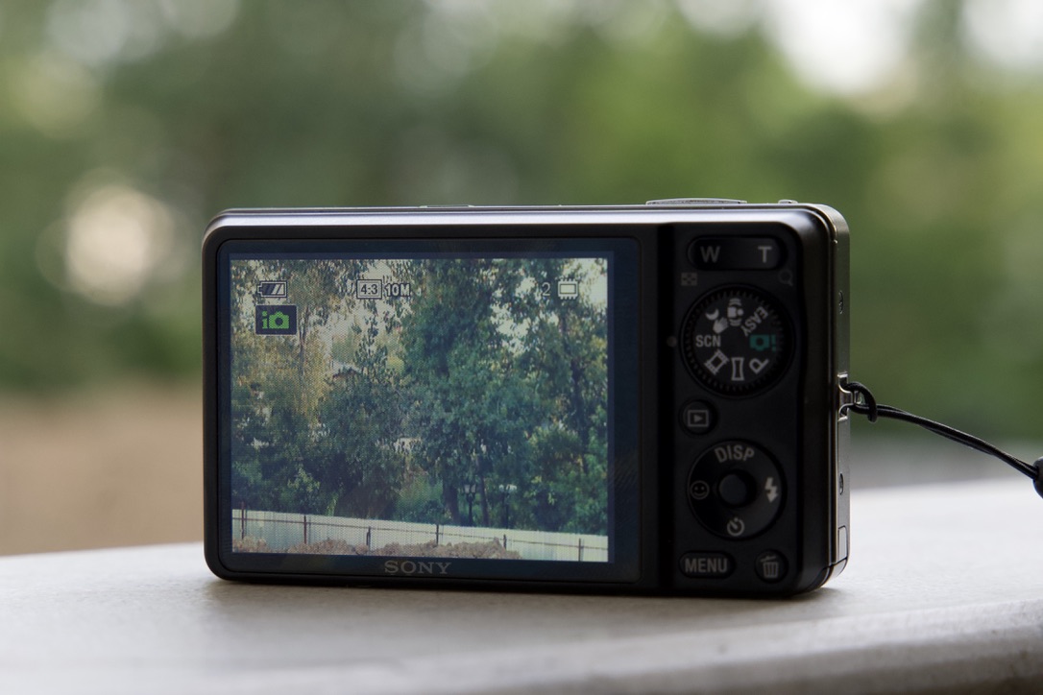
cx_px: 522
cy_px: 348
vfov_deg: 13.0
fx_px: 3042
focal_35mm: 105
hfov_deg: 19.5
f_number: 6.3
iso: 1000
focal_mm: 70
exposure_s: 1/200
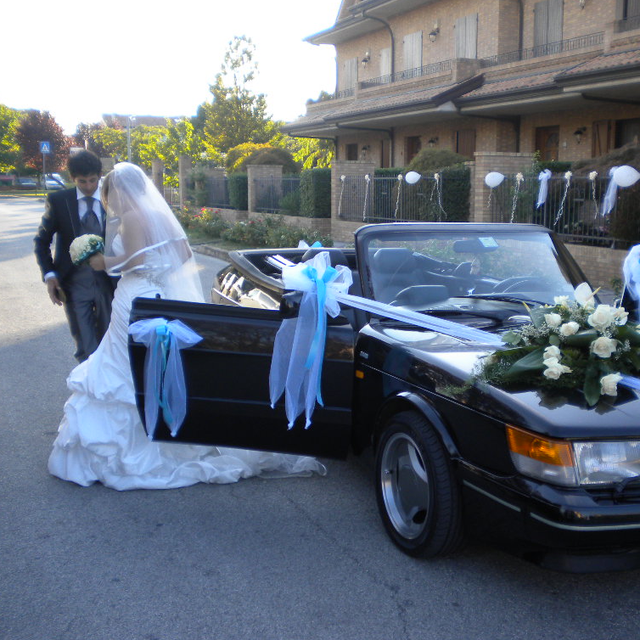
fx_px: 879
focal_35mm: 42
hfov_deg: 39.8
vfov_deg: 40.0
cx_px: 396
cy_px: 322
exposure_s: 1/169
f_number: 3.1
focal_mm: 6.3
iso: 80
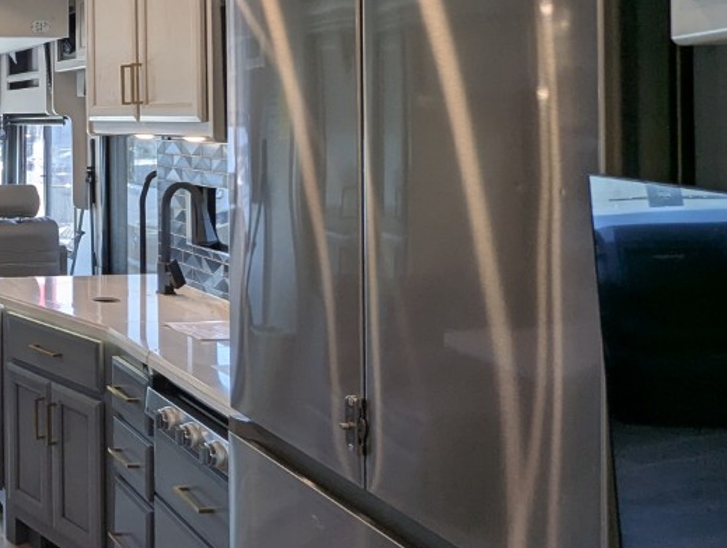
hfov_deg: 35.1
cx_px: -135
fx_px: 905
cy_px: 116
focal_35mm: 43
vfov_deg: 32.8
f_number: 2.2
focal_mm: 2.35
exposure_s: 1/61.9
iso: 50
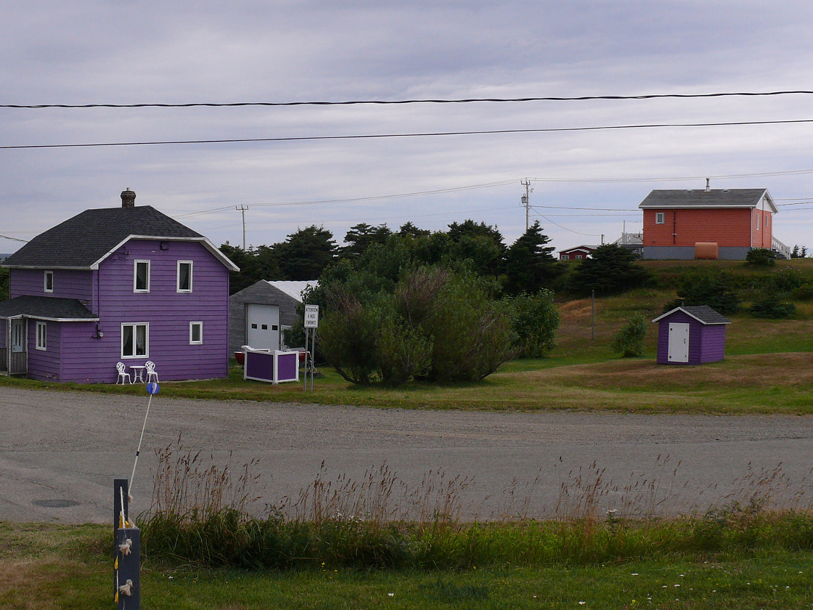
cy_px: 248
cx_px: 322
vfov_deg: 29.0
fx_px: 1174
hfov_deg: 38.0
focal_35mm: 50
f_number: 5.6
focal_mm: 7.4
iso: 100
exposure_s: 1/320
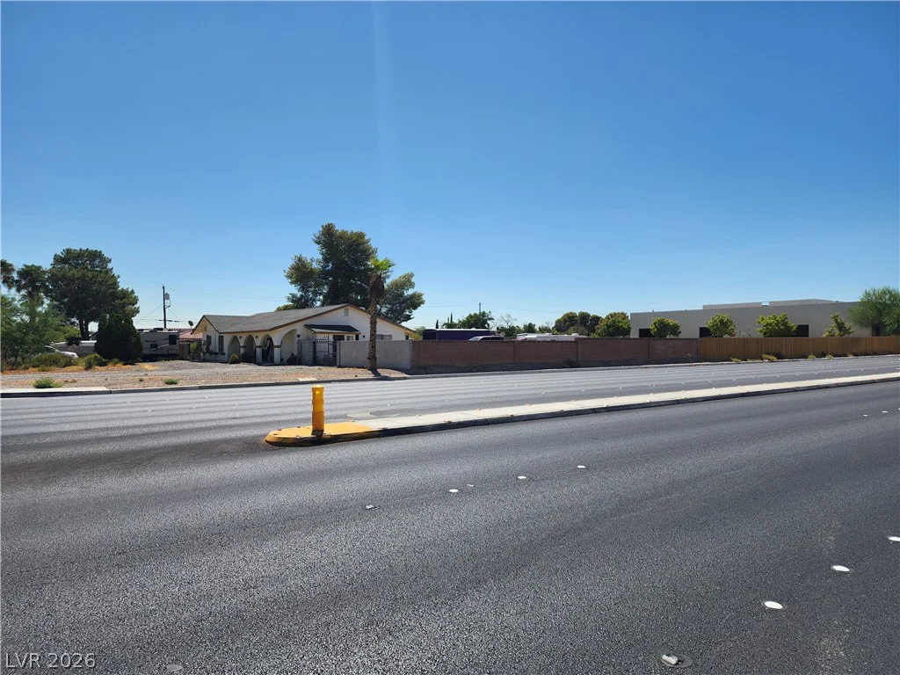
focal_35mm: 23
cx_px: 450
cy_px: 338
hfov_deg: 73.9
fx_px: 598
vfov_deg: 58.9
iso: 12
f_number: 1.8
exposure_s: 1/1480
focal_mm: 6.4
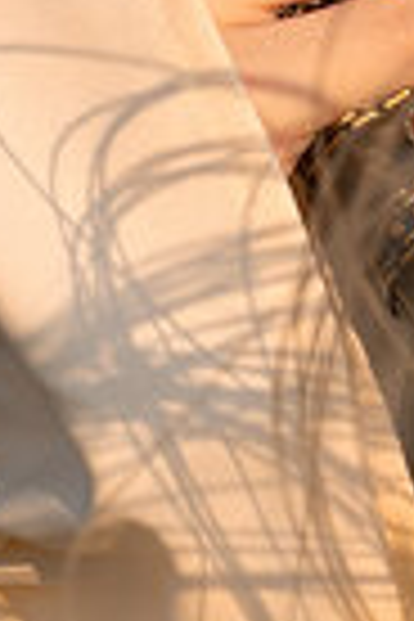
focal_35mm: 495
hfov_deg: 2.8
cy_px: -454
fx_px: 8538
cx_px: 778
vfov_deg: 4.1
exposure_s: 1/1000
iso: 100
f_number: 2.8
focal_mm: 85
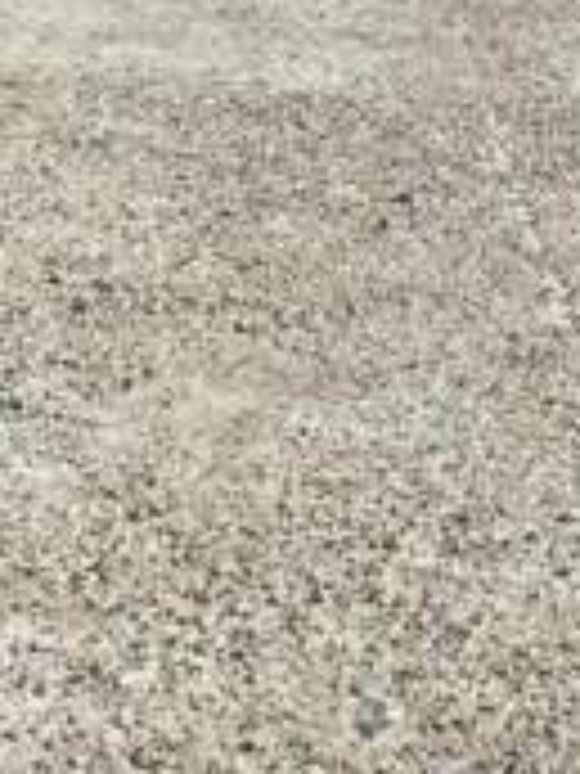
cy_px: 22
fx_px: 2167
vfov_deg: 19.7
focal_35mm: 97
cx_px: 787
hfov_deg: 14.5
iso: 32
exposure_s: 1/2890
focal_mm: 4.25
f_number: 1.8
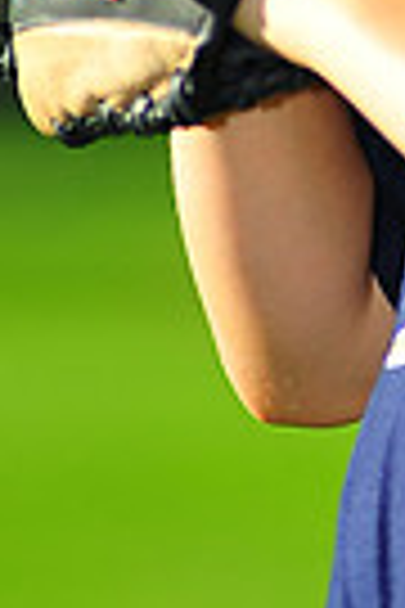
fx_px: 13043
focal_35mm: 773
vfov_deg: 2.7
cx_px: 639
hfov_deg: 1.8
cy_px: -275
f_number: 3.5
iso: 200
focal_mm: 180
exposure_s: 1/1250
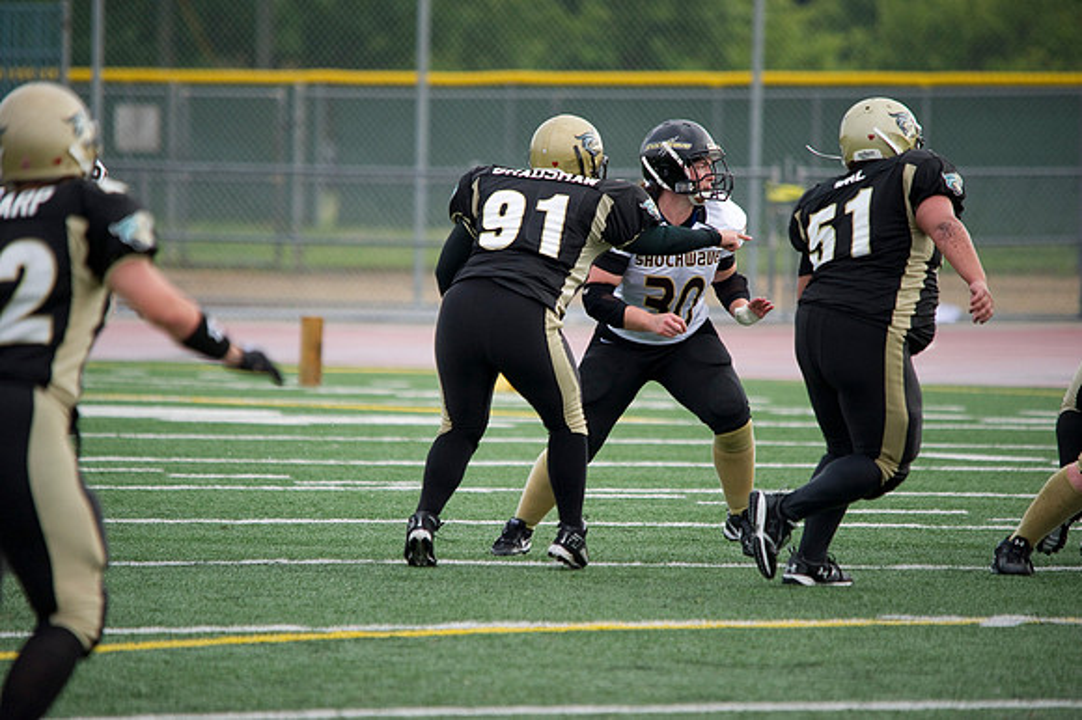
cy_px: 360
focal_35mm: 500
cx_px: 541
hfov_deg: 4.1
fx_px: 15019
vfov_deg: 2.7
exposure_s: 1/1000
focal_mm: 500
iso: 2200
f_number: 6.3
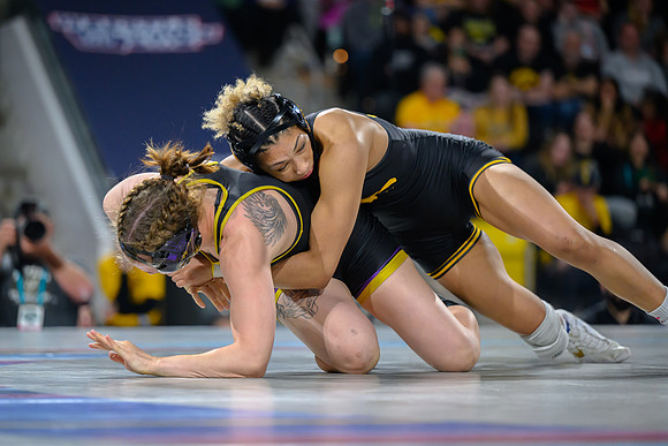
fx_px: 3181
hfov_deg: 12.0
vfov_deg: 8.0
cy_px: 201
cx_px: 309
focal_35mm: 171
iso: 3200
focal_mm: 155
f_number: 2.8
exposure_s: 1/800
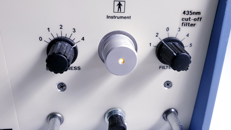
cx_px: 117
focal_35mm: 30
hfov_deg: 64.3
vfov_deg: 38.9
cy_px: 67
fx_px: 184
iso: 100
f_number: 2.4
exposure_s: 1/50
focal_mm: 4.3
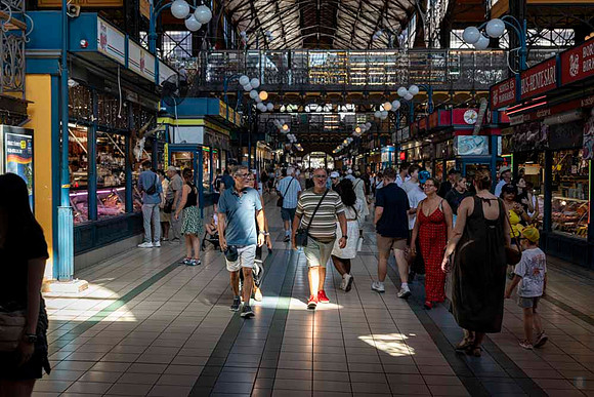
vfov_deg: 28.1
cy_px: 198
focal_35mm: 48
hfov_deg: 41.1
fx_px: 792
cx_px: 297
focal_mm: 48
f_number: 4.5
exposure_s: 1/100
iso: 220
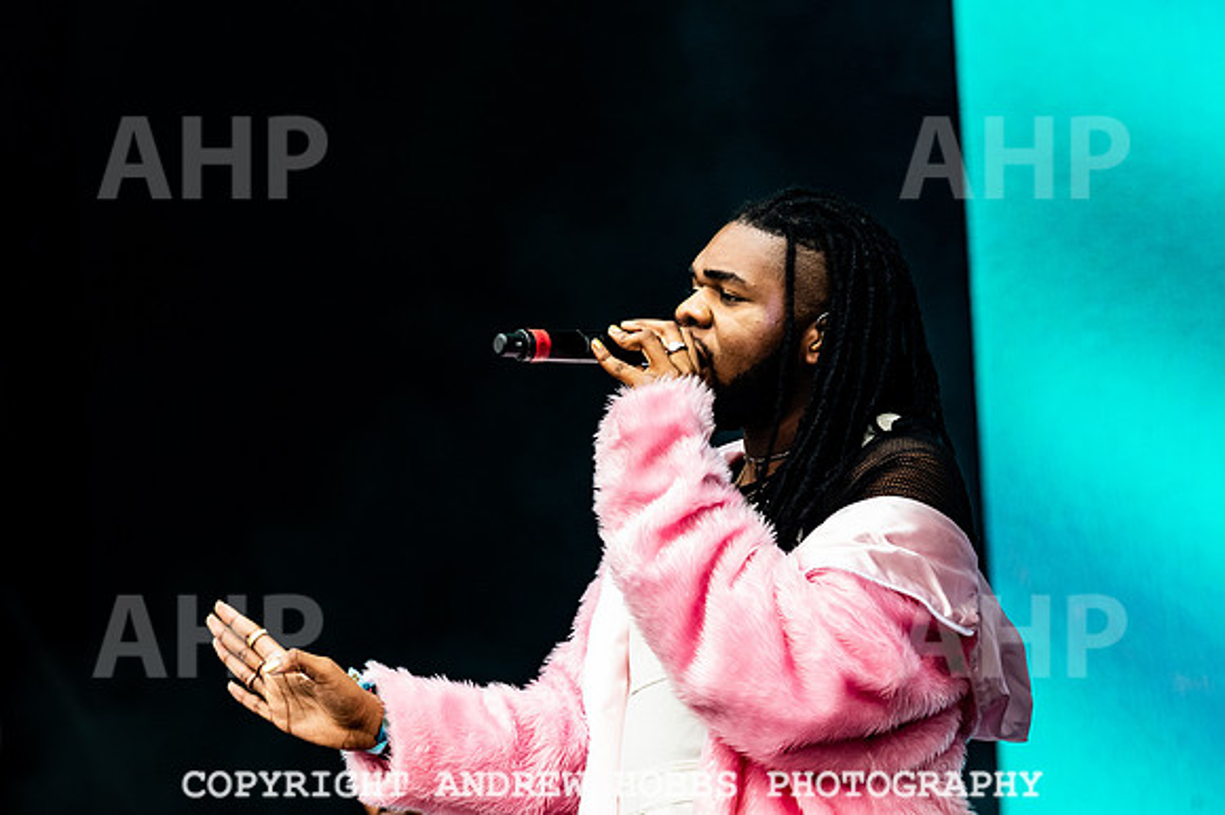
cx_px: 713
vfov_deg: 6.9
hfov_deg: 10.4
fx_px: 6727
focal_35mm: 198
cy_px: 341
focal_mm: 170
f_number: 5.6
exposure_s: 1/640
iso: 1250
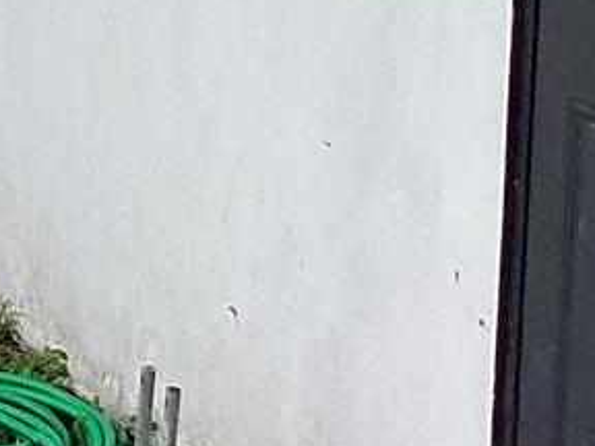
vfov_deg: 8.6
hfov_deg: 10.4
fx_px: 2956
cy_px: 124
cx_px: -661
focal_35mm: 172
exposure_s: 1/1942
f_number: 2.4
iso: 25
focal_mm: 3.3
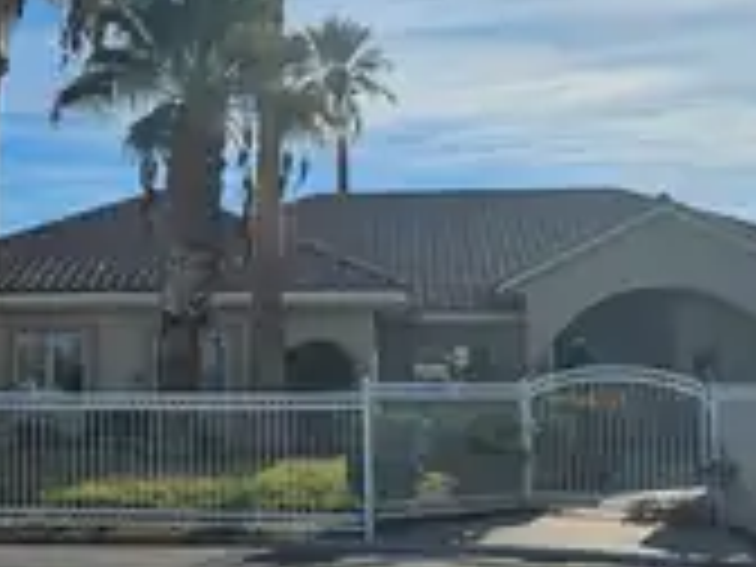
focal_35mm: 57
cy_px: 230
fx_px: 1245
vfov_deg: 25.6
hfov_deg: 33.1
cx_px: 189
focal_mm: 5
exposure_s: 1/8696
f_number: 1.8
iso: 50
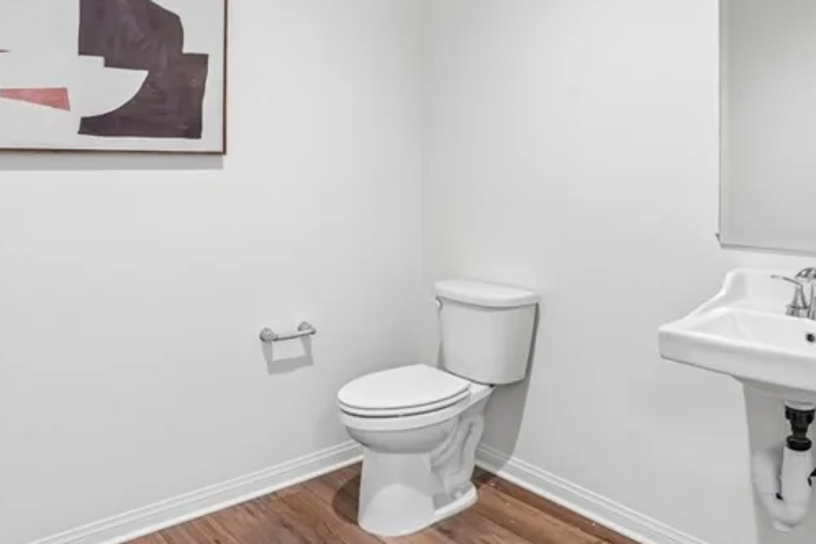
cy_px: 169
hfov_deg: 67.3
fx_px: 612
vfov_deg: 46.9
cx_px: 431
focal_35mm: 27
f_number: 8
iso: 400
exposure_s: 1/10
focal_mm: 16
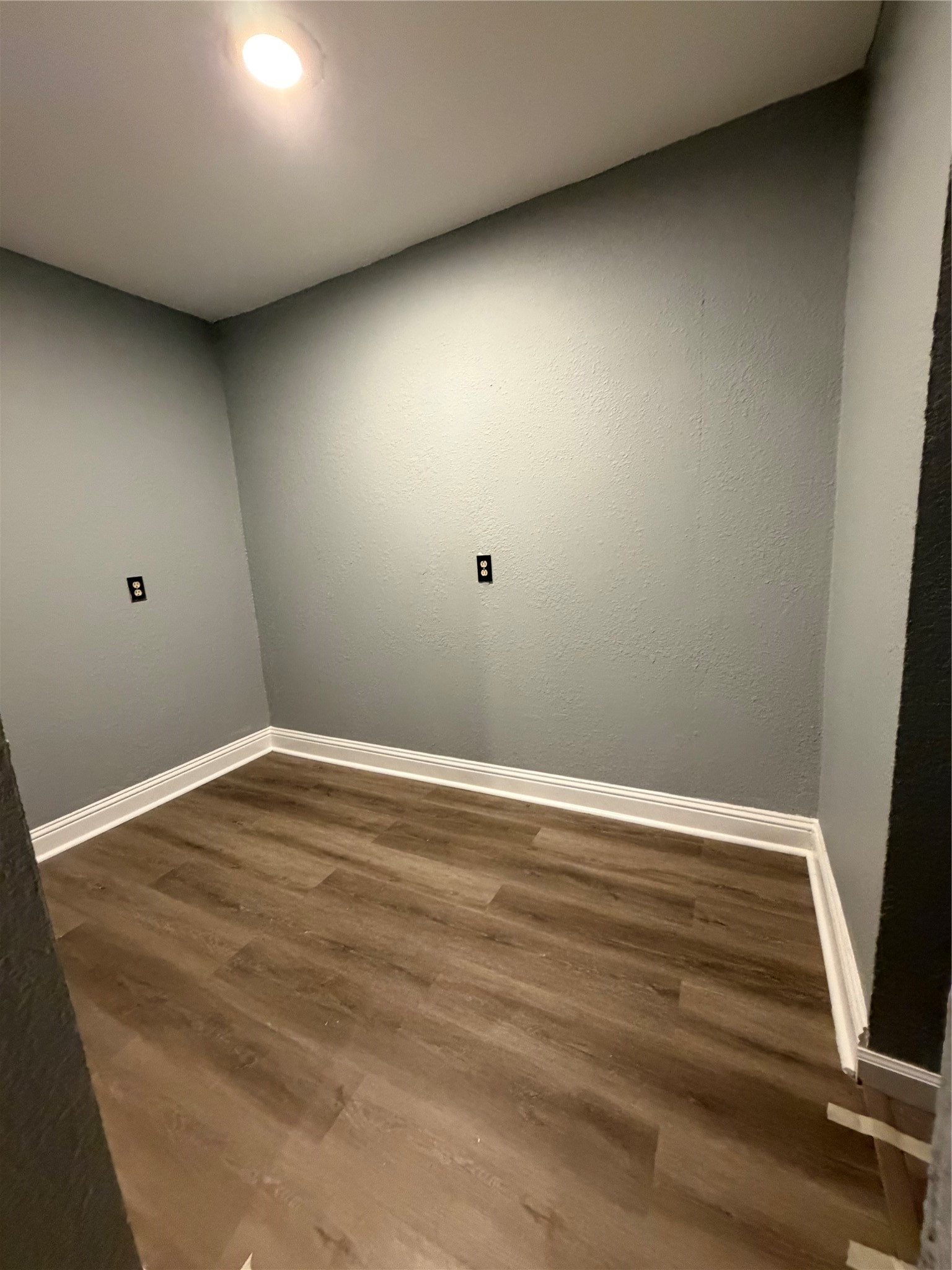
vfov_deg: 102.1
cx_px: 476
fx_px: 513
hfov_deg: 85.7
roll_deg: +3.5
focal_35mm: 14
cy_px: 635
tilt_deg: -10.7
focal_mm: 2.22
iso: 640
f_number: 2.2
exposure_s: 1/60
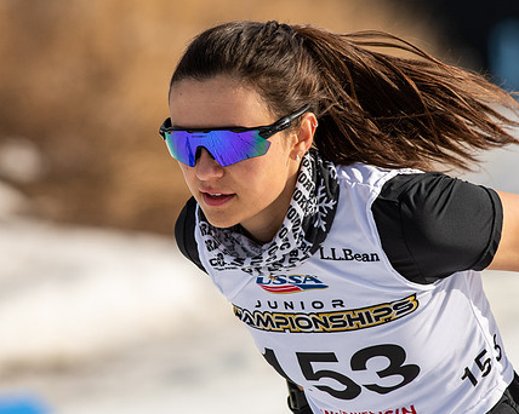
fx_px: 10241
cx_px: 272
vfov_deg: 2.3
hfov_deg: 2.9
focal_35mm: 667
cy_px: 203
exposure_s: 1/2000
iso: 400
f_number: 6.3
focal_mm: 300
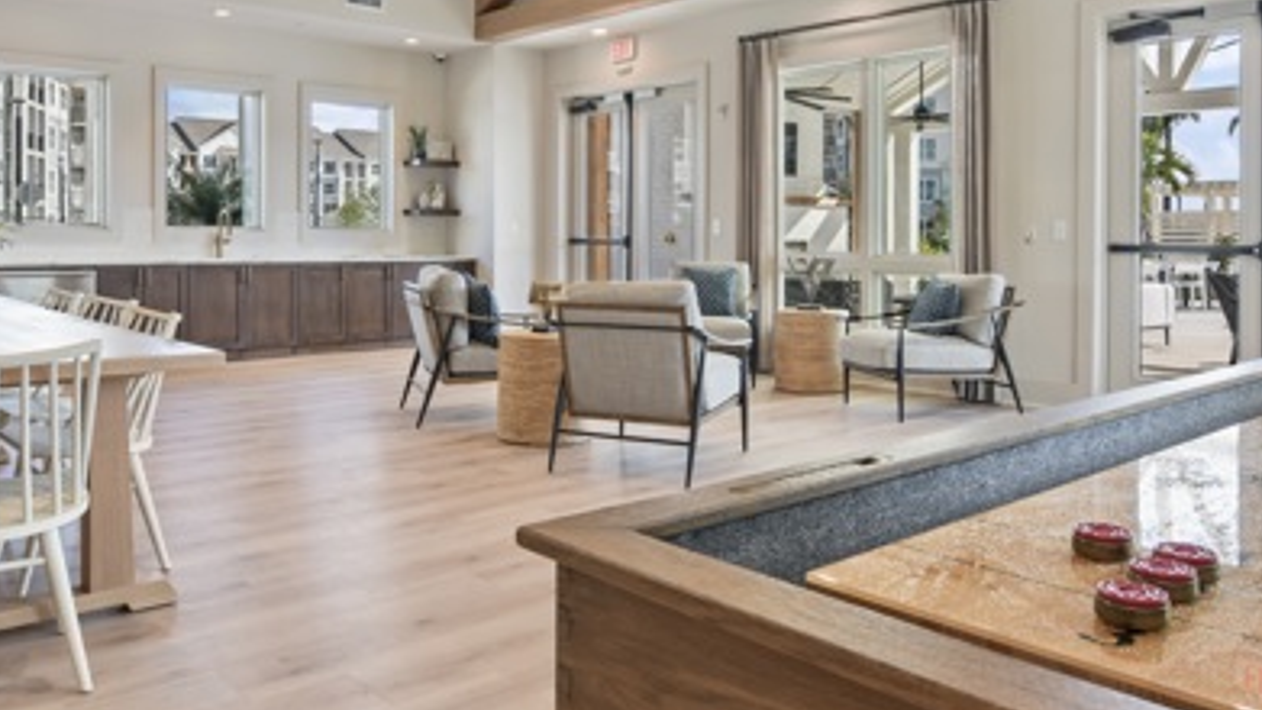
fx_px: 1004
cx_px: 594
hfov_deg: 64.2
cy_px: 182
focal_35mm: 30
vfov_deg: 38.0
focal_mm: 16
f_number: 8
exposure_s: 1/15
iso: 400
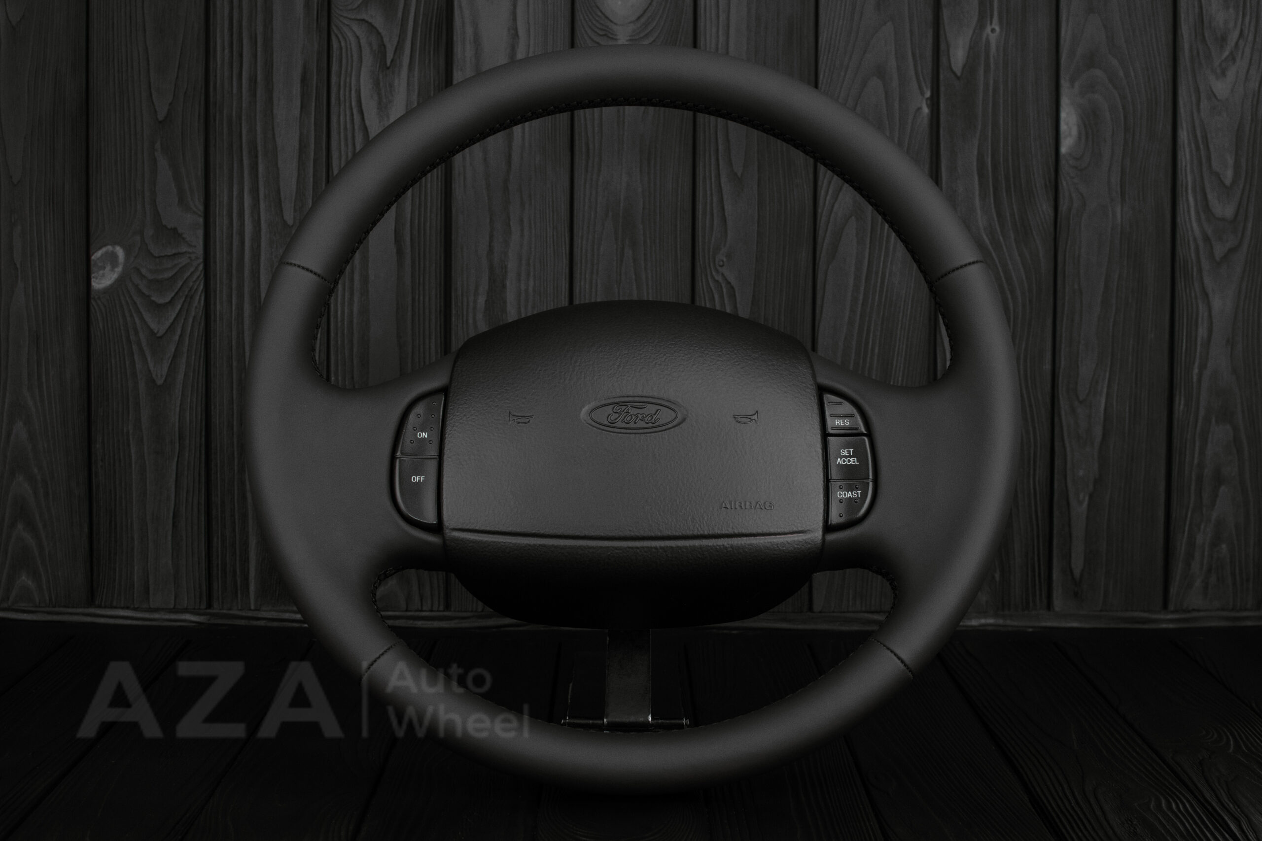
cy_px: 420
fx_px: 1840
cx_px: 631
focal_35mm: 52
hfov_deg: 37.8
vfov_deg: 25.8
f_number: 6.3
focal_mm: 35
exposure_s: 1/125
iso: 500
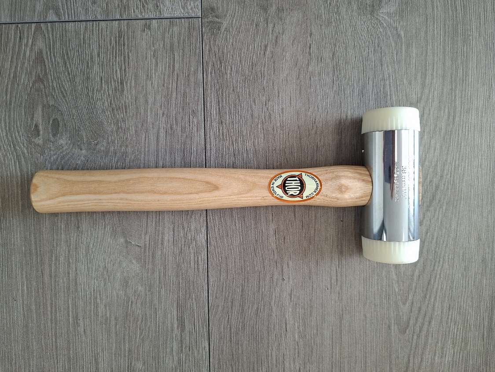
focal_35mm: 23
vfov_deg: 58.9
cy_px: 186
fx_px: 329
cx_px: 248
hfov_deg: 73.9
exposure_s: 1/100
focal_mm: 5.54
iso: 160
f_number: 1.8
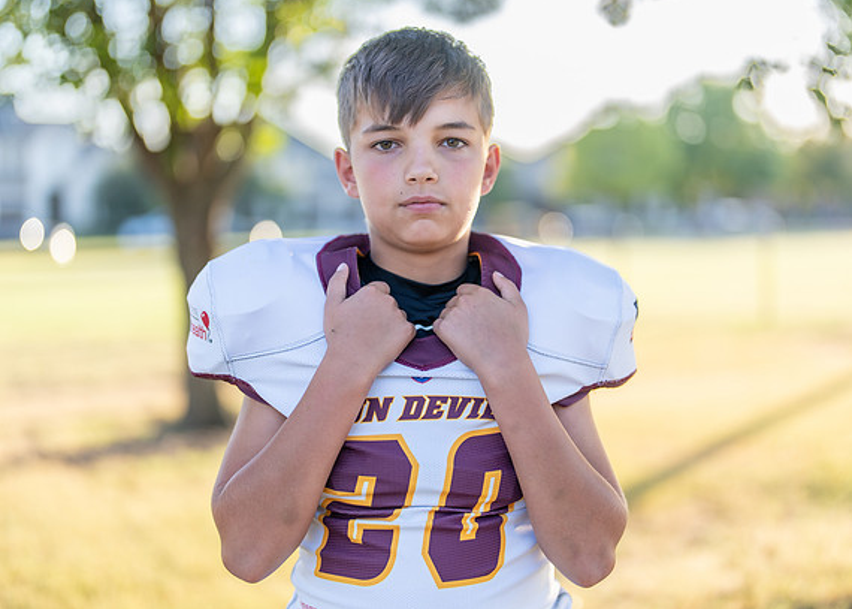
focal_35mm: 55
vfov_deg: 25.8
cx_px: 445
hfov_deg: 35.5
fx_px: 1331
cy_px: 302
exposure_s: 1/1250
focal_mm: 50
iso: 100
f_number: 1.2
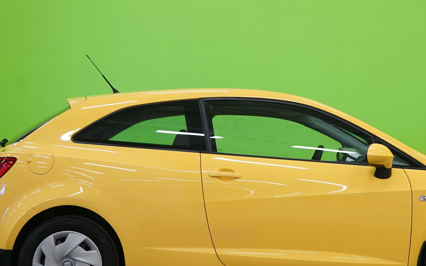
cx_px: 276
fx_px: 975
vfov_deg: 15.5
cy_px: 157
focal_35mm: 84
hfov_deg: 24.5
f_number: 4.5
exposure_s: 1/13
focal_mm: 47
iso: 400
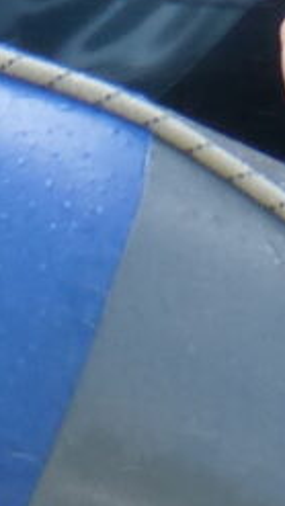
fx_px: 15901
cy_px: -14
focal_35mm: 1184
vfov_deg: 1.8
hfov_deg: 1.0
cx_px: 849
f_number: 4
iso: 100
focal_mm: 19
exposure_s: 1/160
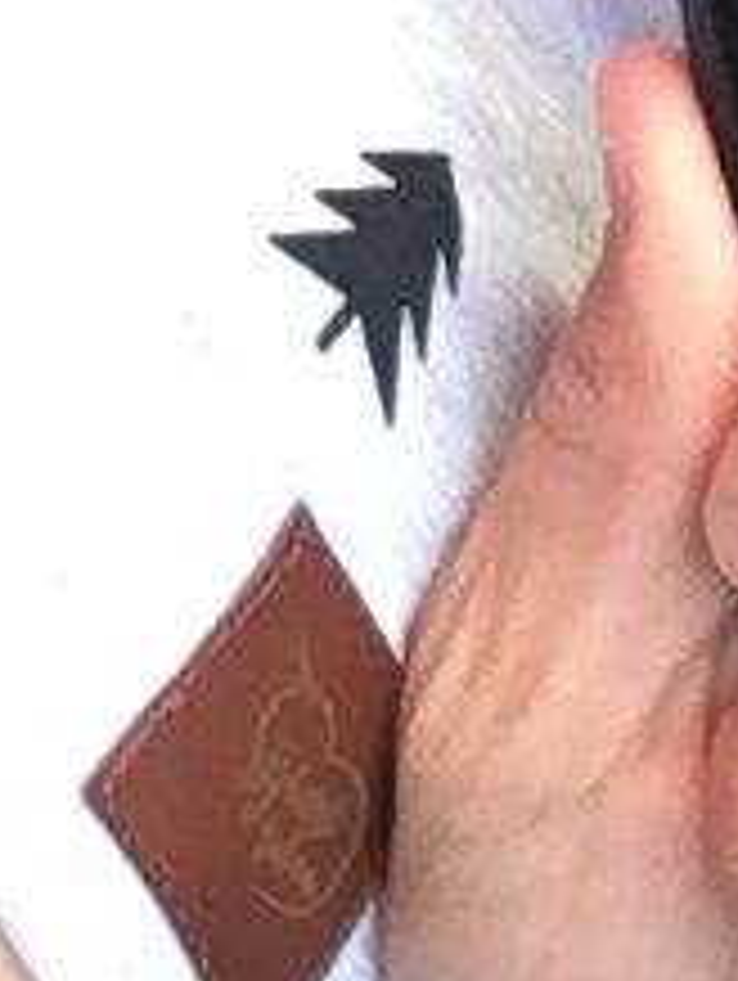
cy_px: -1310
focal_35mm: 182
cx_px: -436
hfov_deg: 8.0
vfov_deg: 9.7
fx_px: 5163
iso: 50
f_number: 2.4
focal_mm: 2.15
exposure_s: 1/33
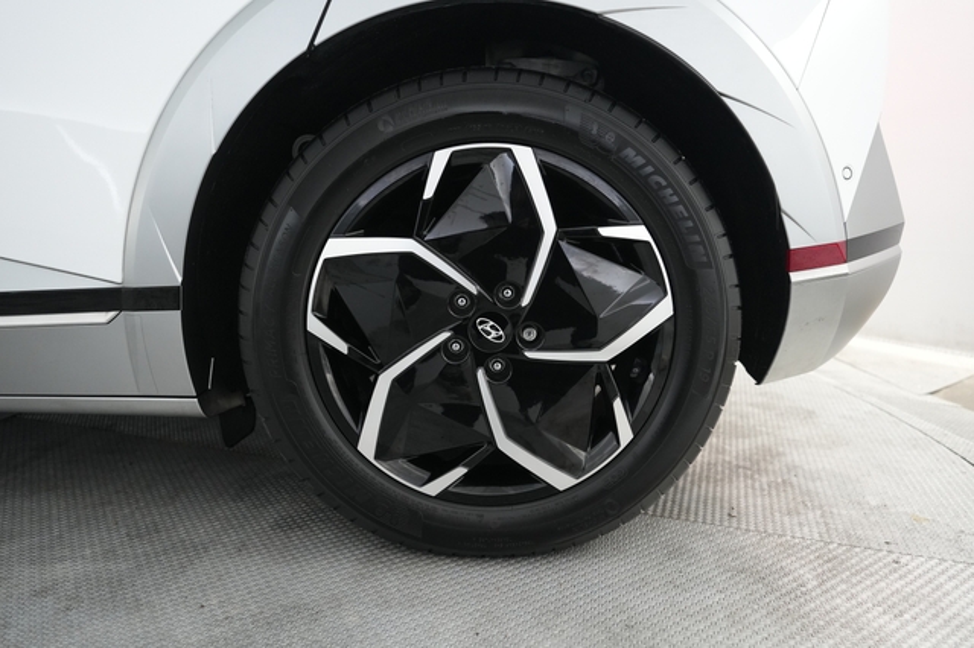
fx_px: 649
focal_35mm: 24
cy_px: 324
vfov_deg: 53.1
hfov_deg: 73.8
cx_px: 487
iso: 3200
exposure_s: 1/160
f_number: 2.8
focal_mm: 24
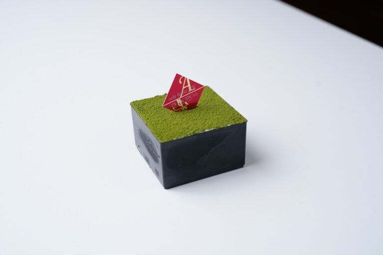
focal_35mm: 47
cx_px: 192
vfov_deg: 28.6
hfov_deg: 41.9
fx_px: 500
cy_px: 128
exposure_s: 1/125
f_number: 5.6
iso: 200
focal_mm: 47
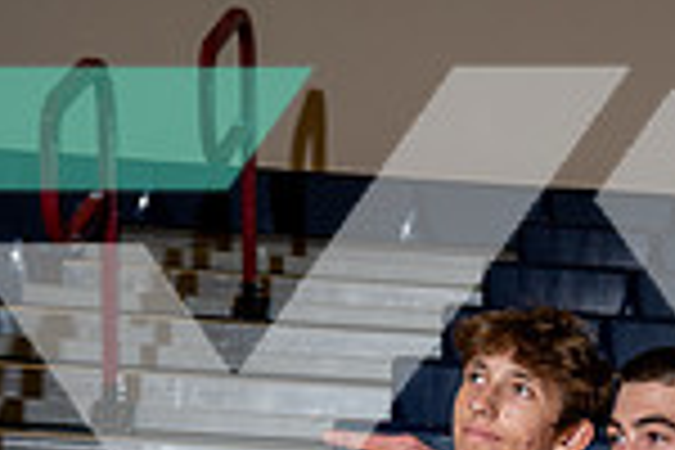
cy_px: 853
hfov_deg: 14.9
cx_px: 1004
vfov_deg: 10.0
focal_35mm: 128
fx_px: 2400
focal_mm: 33
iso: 320
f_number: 5.6
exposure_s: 1/250
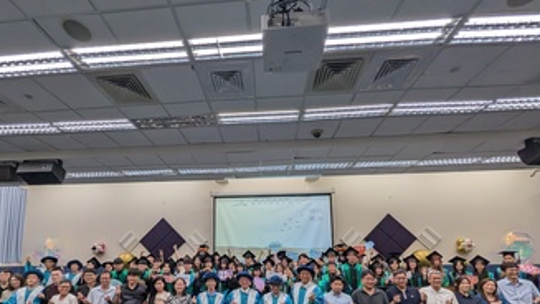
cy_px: 232
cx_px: 246
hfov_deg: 99.1
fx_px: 229
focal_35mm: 16
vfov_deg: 62.8
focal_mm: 2.02
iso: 40
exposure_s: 1/368
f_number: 1.7
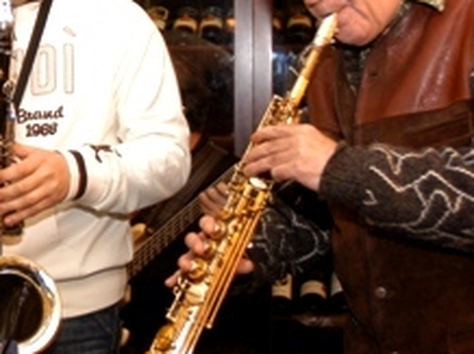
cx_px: 130
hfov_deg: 23.4
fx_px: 1135
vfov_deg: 17.7
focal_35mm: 83
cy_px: 104
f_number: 2.8
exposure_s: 1/25
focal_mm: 28
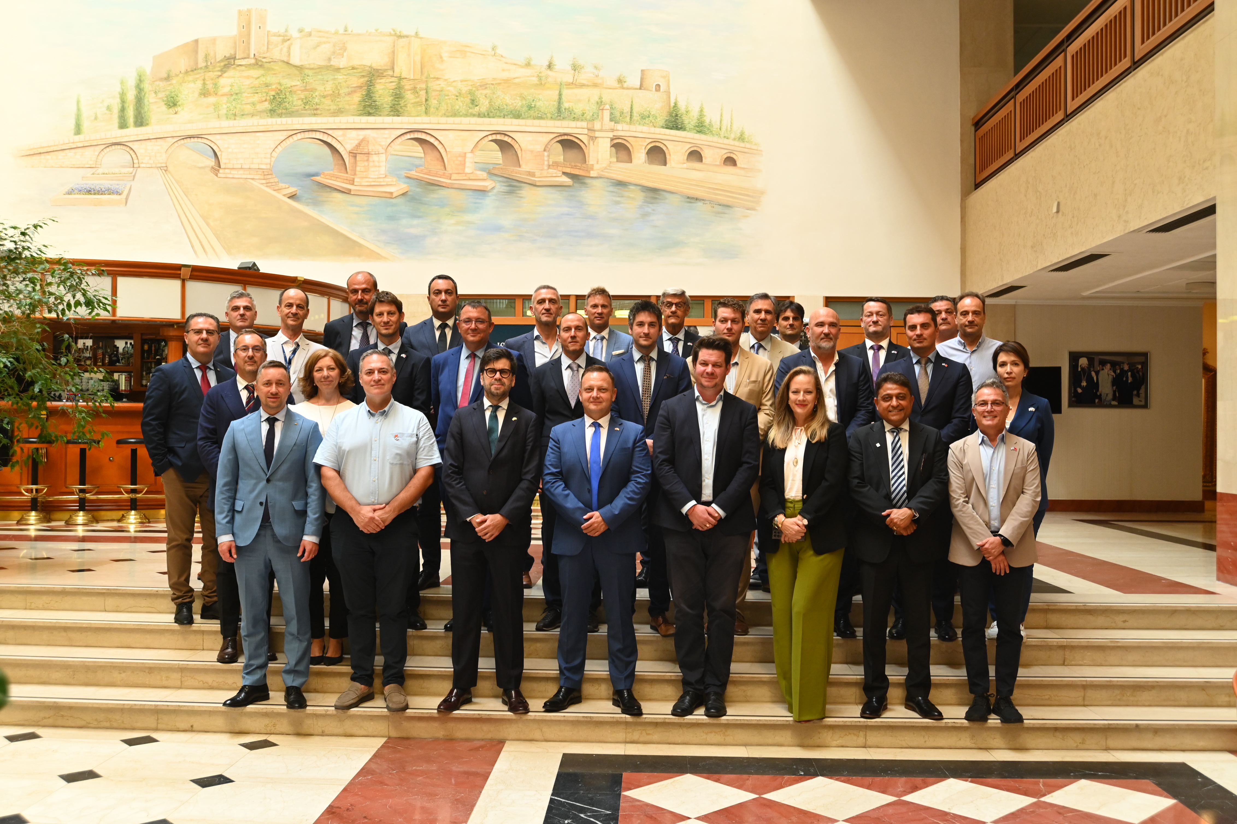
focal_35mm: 35
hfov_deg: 54.4
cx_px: 618
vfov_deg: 37.8
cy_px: 412
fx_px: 1202
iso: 1600
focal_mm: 35
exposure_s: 1/80
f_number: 5.6
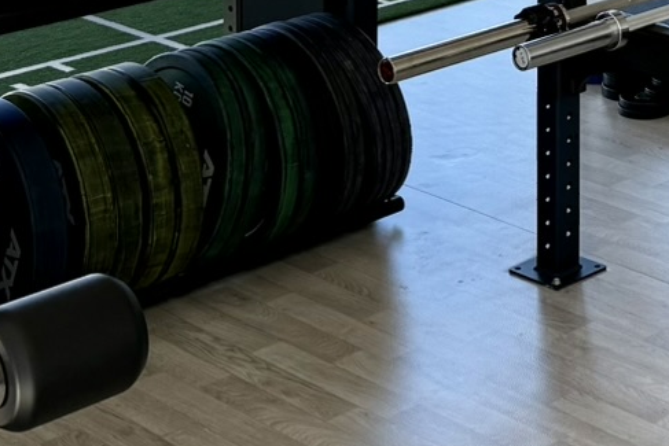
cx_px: 706
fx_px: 1952
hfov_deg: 18.8
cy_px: -390
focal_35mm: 105
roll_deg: +0.0
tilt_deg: -3.5
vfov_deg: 11.9
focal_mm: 6.76
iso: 100
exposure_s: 1/617
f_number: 1.78
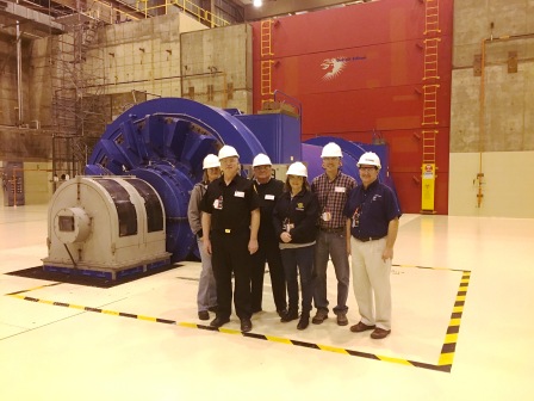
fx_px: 447
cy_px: 200
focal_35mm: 29
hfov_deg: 61.7
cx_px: 267
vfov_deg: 48.2
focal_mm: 4.15
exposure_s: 1/30
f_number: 2.2
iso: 160
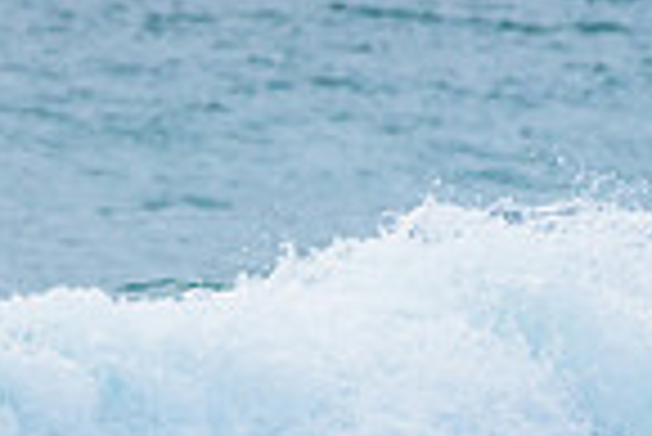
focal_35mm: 2444
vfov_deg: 0.6
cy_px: 377
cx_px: -381
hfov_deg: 0.8
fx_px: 44307
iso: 320
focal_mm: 500
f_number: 5.6
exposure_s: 1/2000
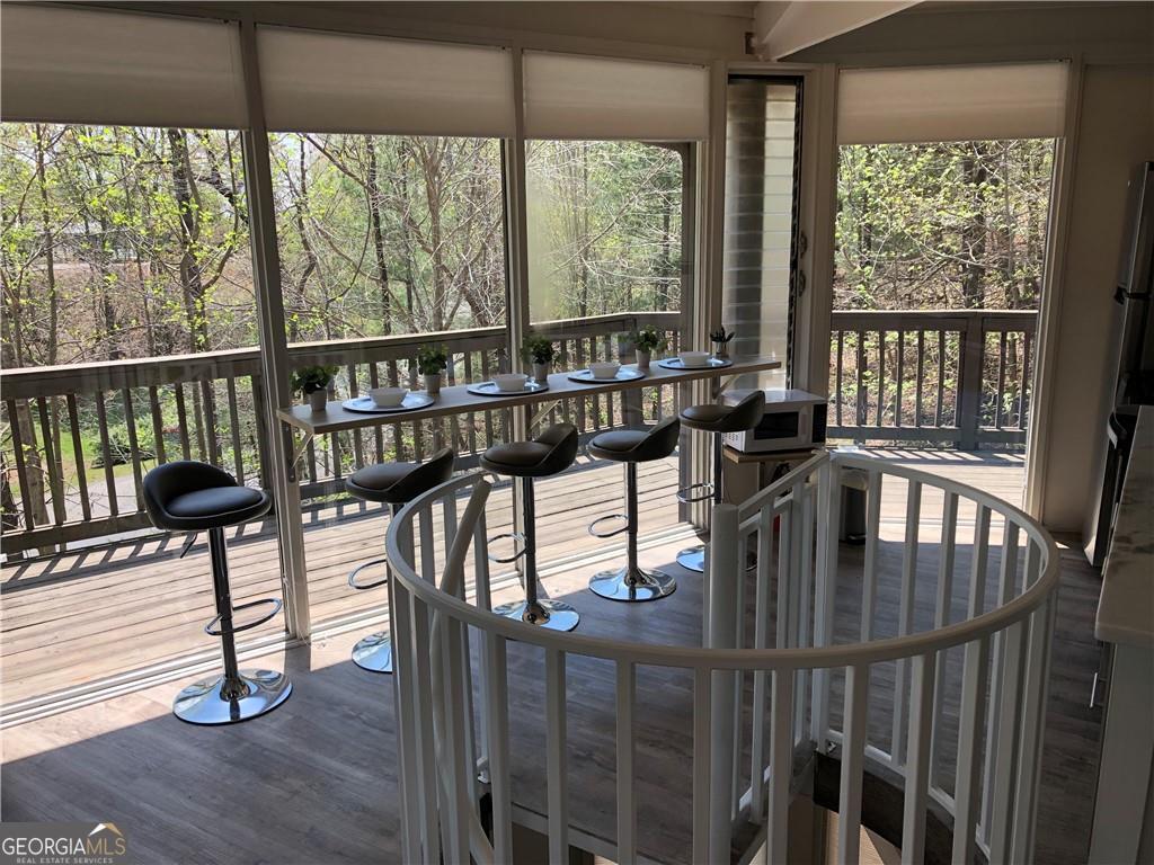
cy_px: 432
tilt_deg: -11.3
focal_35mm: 28
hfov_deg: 63.4
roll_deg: +1.0
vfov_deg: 49.7
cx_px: 577
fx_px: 933
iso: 20
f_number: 1.8
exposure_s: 1/432
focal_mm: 3.99
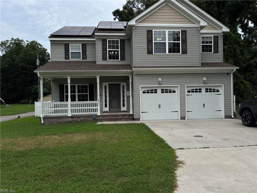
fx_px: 193
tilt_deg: +0.2
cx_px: 128
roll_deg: +1.3
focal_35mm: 26
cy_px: 96
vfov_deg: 53.1
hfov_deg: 67.3
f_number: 1.6
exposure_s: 1/1912
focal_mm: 5.96
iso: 50
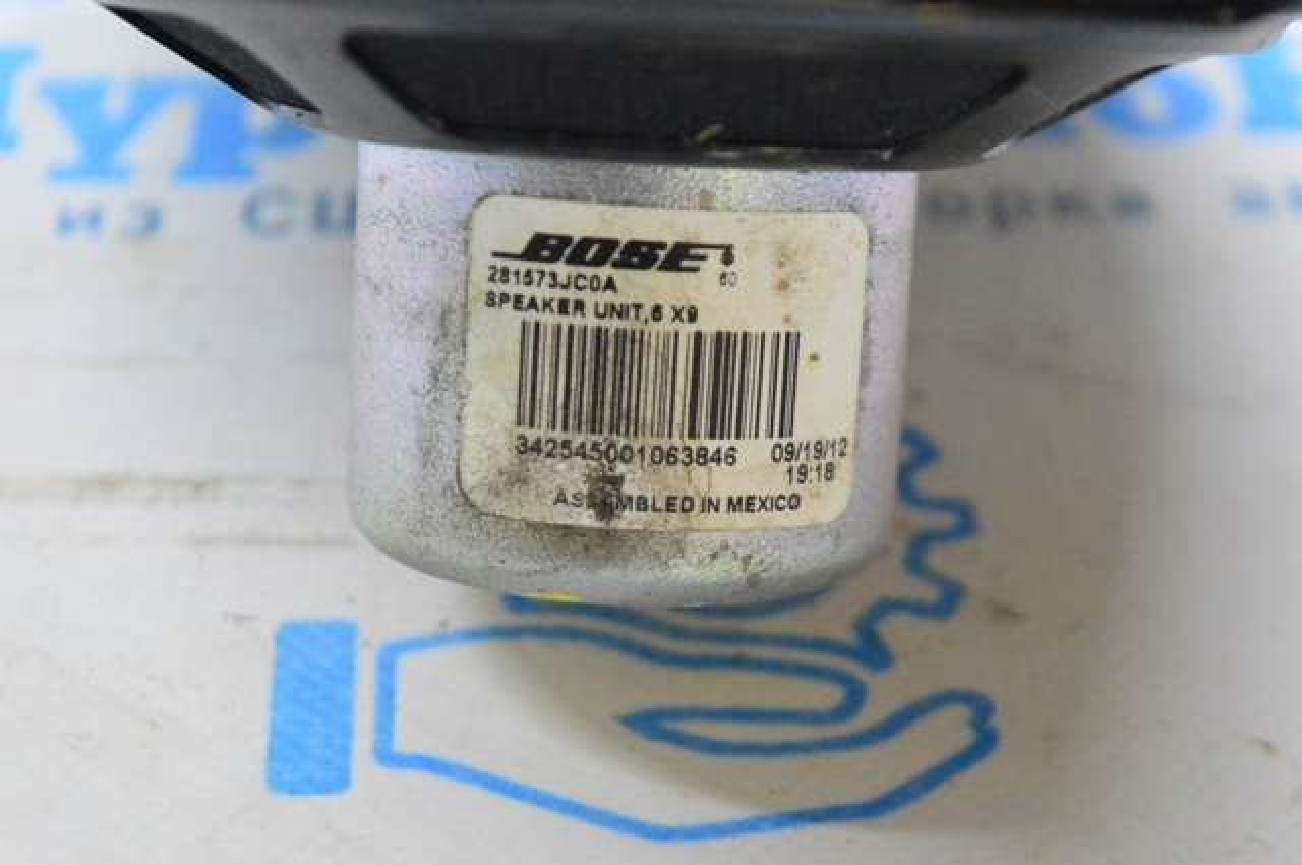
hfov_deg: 24.6
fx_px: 2980
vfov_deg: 16.5
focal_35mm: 82
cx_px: 651
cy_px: 432
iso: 6400
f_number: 6.3
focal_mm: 55
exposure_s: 1/160
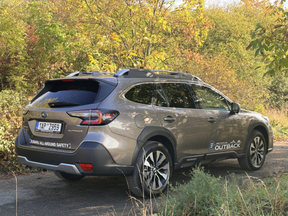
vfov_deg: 30.3
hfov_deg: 39.7
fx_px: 399
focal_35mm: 48
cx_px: 144
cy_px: 108
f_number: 1.8
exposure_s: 1/589
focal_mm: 6.93
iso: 64
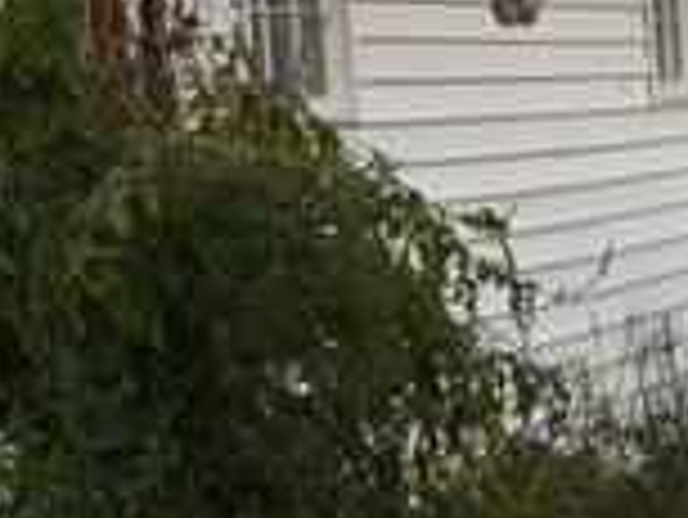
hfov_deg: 14.4
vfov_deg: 11.9
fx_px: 2407
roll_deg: +0.8
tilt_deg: +7.3
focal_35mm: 121
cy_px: -158
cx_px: -526
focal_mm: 4.15
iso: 25
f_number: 2.2
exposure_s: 1/864
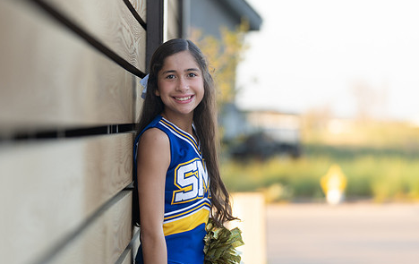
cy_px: 142
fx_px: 1751
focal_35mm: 153
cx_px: 178
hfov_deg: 13.6
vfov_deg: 8.6
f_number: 2.8
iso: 250
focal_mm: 118
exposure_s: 1/320
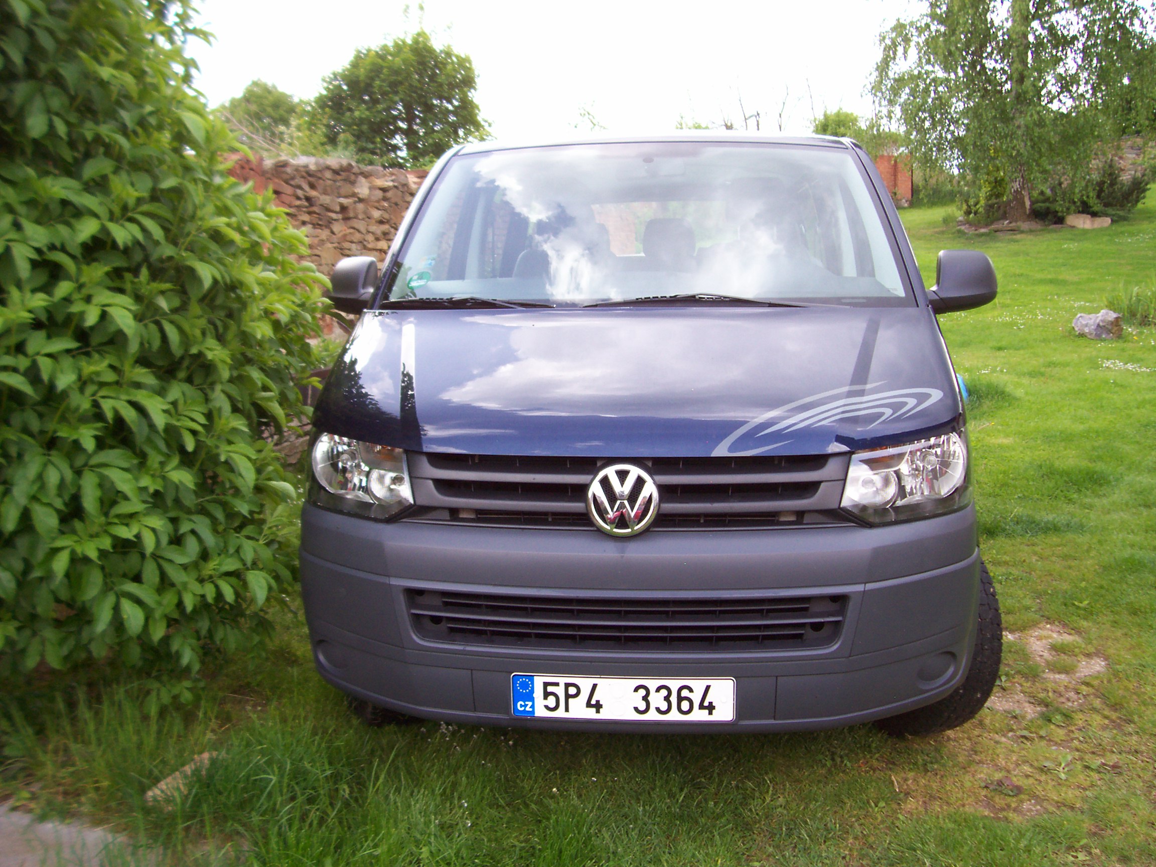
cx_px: 578
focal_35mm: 34
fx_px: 1135
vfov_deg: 41.8
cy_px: 434
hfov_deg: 54.0
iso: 80
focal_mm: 5.6
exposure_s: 1/211
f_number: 2.7
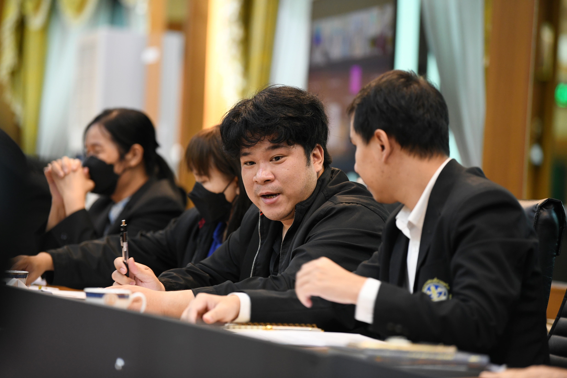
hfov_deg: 12.8
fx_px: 2520
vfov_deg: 8.6
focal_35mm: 160
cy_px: 189
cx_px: 284
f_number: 2.8
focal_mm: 160
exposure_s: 1/100
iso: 1600
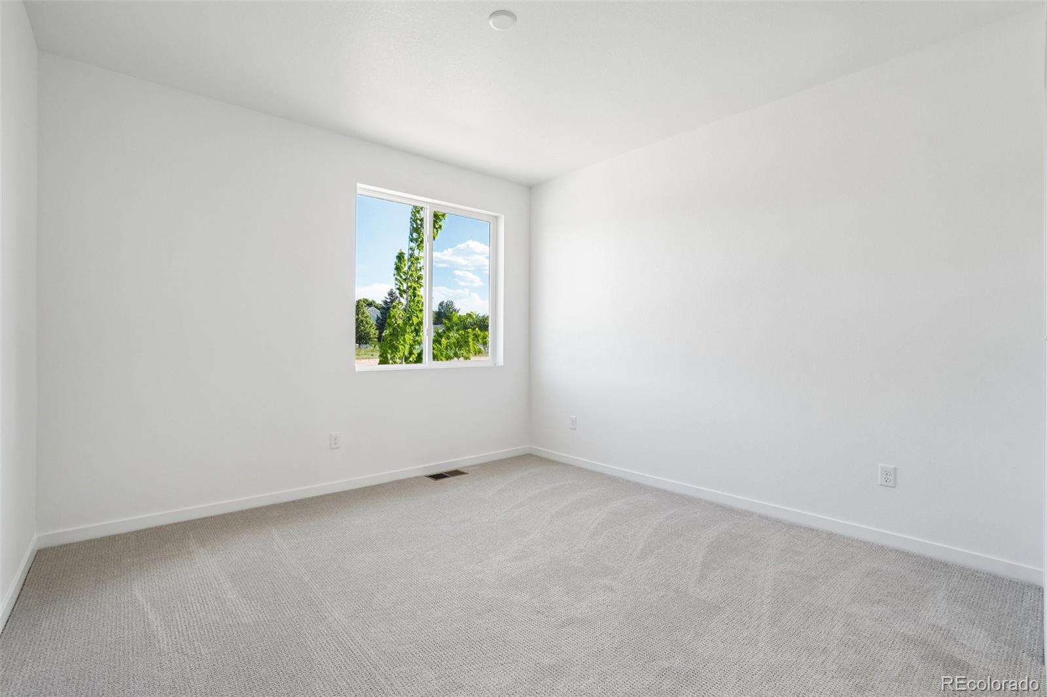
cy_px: 348
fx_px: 436
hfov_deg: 100.4
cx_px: 524
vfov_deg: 77.3
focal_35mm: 15
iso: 400
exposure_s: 1/100
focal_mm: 10
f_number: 8
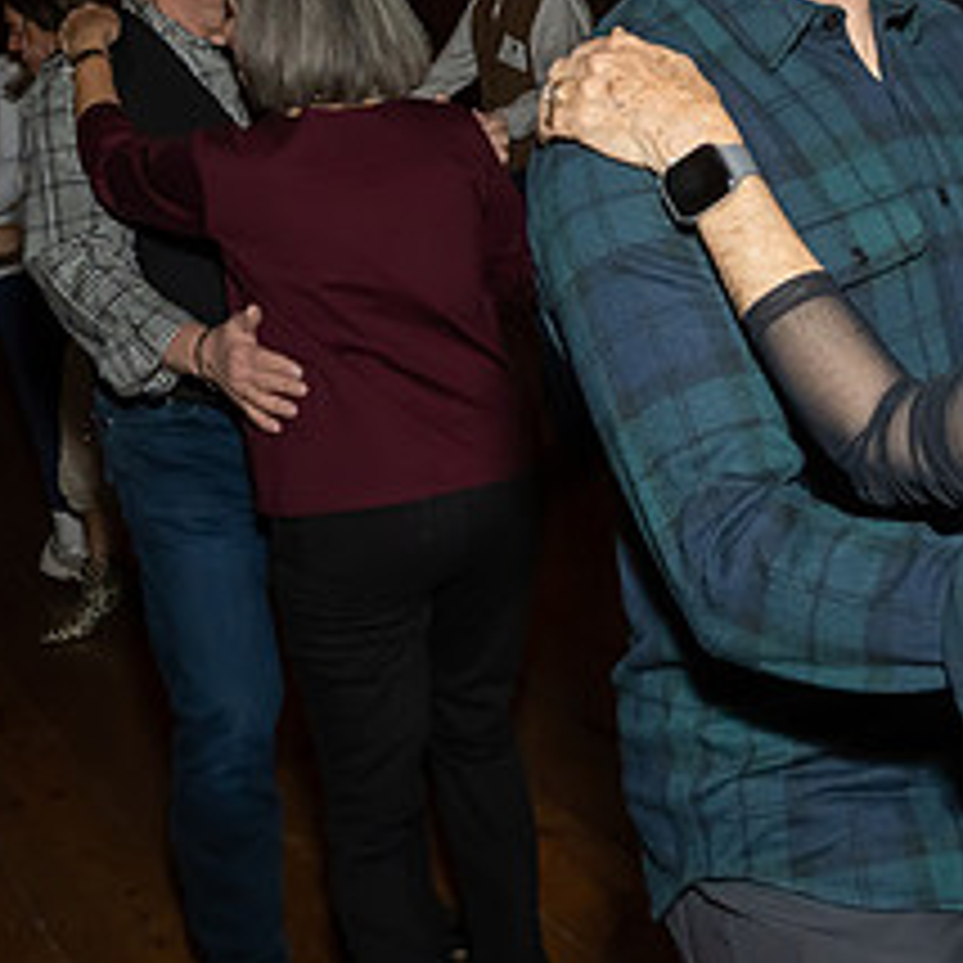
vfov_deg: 24.4
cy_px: 243
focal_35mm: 70
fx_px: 2203
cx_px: 1010
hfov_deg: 23.4
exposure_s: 1/250
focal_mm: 17
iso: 640
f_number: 8
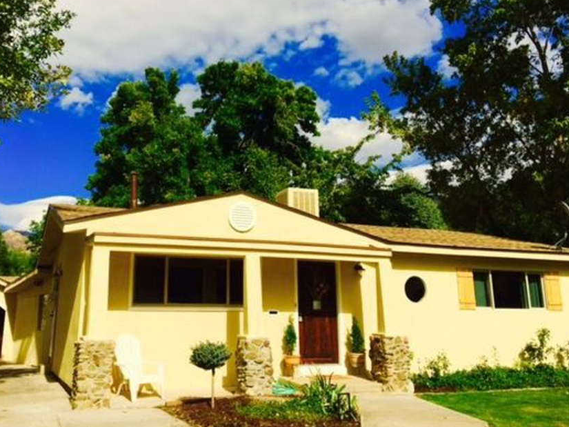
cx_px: 246
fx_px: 592
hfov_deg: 51.2
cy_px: 172
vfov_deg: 39.5
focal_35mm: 36
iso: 32
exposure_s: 1/3968
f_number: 2.2
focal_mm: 4.15
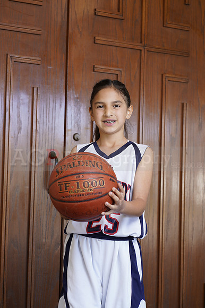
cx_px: 102
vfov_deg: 23.9
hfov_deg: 16.1
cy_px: 154
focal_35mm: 85
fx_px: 727
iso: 200
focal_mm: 85
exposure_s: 1/60
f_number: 5.6
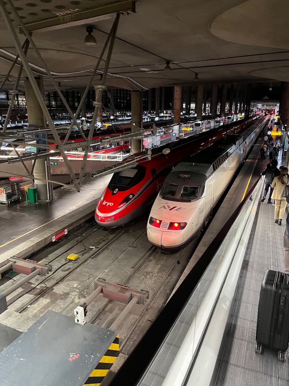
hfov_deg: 53.1
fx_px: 289
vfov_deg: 67.3
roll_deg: +0.1
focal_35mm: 26
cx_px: 144
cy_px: 193
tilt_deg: -17.5
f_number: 1.6
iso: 500
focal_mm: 5.1
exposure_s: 1/33
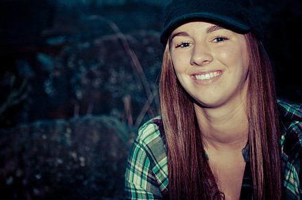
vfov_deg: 9.8
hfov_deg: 14.7
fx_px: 1173
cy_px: 78
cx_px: 132
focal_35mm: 140
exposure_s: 1/60
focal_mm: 70
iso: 100
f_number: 2.8
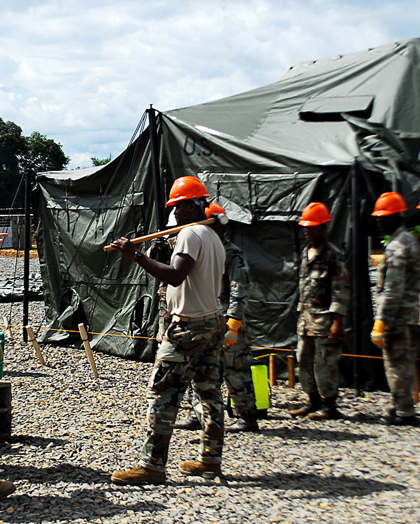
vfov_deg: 31.4
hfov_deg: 25.3
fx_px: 932
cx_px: 135
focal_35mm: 60
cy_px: 263
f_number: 4.5
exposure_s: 1/1000
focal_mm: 28
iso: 100
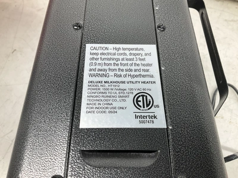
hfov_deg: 61.7
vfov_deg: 48.2
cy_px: 89
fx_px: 199
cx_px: 119
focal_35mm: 29
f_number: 1.8
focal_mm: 3
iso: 32
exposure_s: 1/60
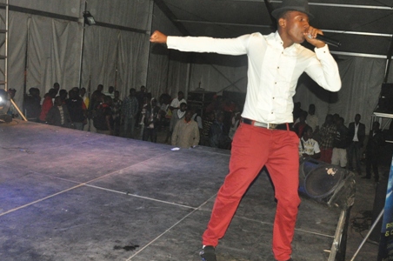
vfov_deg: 30.4
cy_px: 110
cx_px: 210
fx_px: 480
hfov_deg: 44.5
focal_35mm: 44
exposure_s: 1/200
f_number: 6.3
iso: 2500
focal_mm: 22
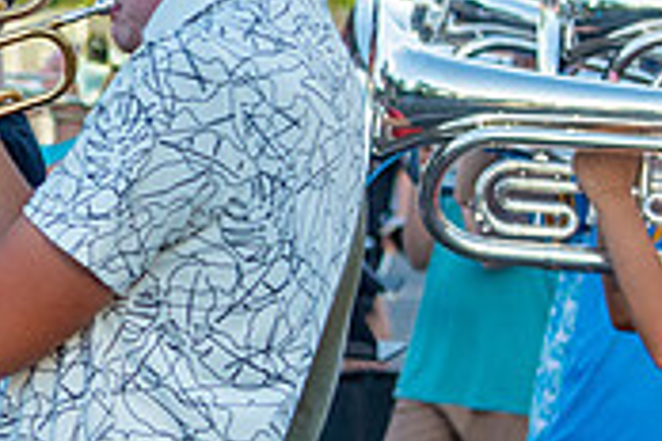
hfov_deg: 8.6
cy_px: 127
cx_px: -299
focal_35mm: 234
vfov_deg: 5.9
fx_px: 4303
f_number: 2.8
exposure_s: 1/8000
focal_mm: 48
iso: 1250
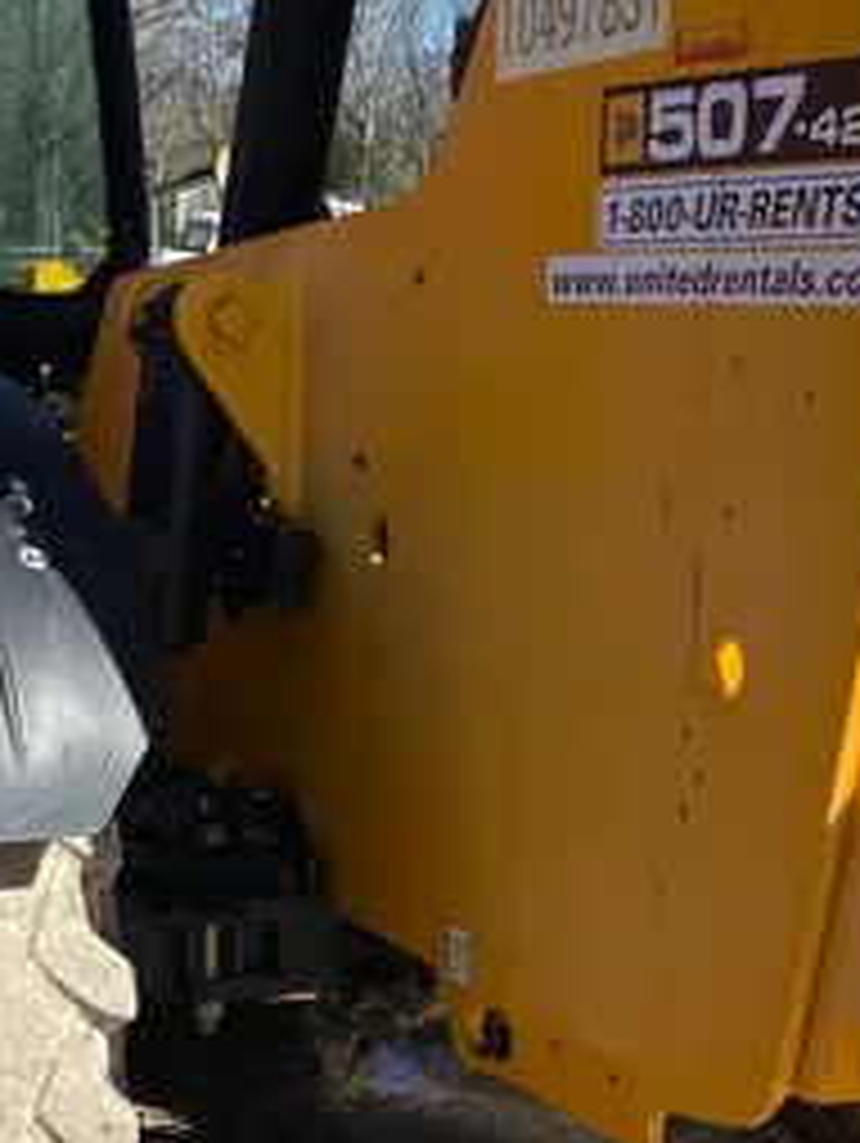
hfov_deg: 19.6
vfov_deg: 25.9
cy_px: 673
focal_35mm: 75
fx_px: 2480
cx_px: 293
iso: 50
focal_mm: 4.2
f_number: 1.6
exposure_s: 1/3125
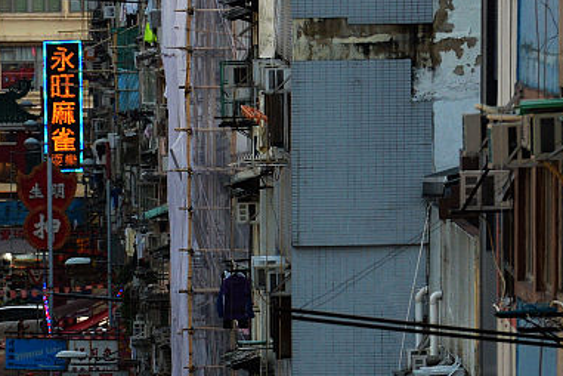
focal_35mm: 630
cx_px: -41
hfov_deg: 3.3
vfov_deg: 2.2
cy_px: 529
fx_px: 9852
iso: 1000
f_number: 7.1
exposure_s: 1/250
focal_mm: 200
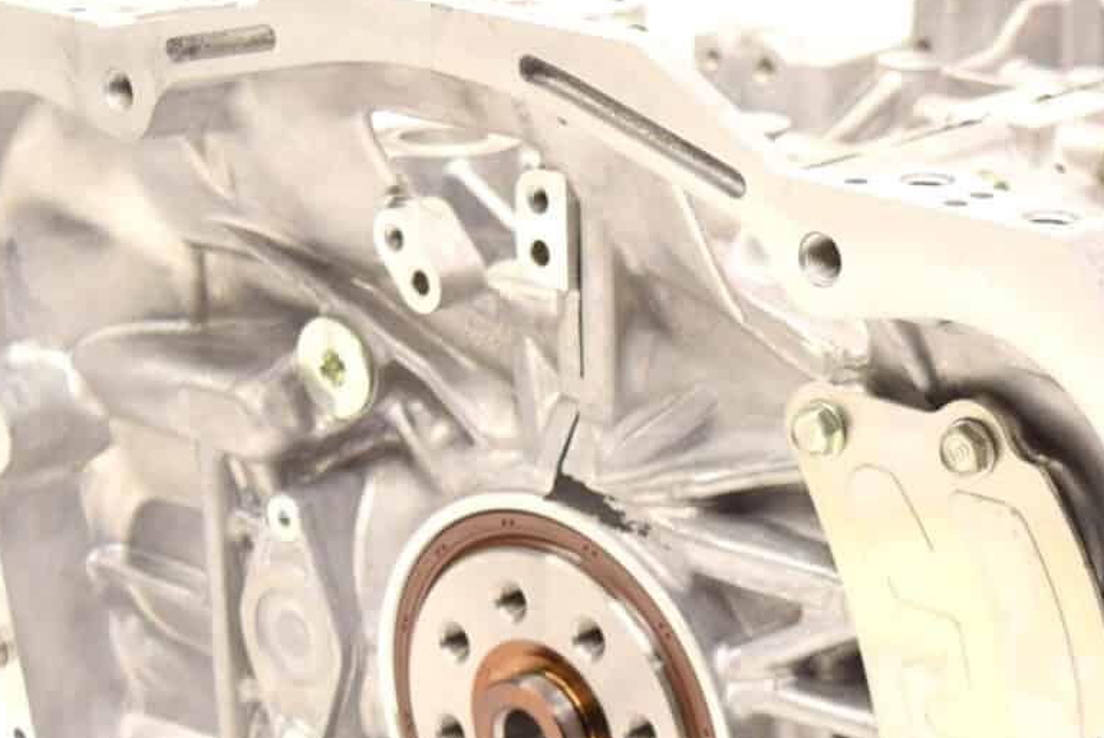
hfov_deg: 20.9
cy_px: 606
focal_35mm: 96
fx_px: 2946
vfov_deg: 14.2
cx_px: 949
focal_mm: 24
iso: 400
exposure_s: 1/100
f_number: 5
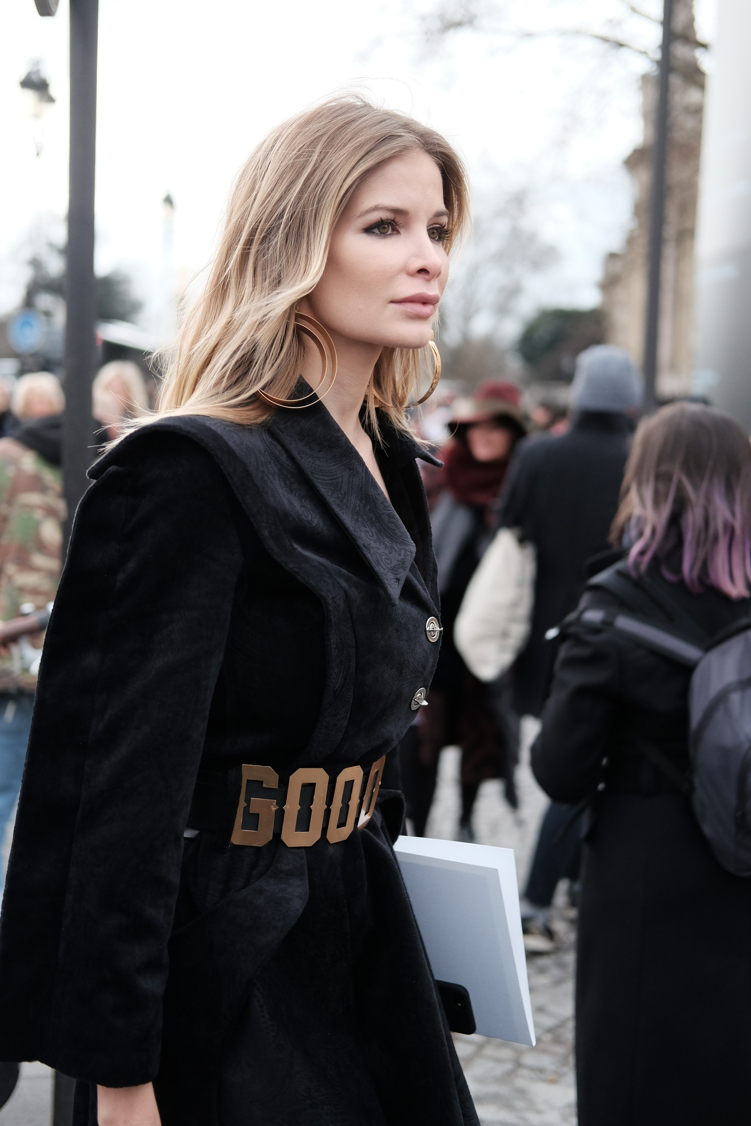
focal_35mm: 53
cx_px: 376
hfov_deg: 25.5
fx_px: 1658
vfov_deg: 37.5
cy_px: 563
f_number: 2
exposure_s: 1/4000
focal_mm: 35
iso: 800
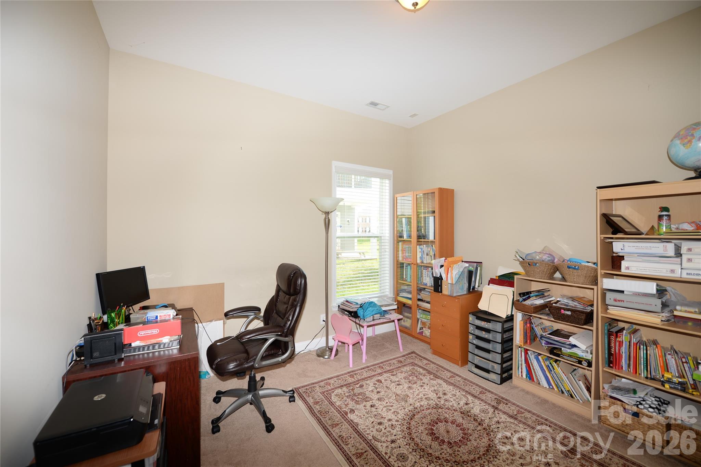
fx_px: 273
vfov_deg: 81.2
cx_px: 350
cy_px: 234
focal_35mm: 14
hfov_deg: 104.3
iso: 100
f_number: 4
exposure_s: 1/60
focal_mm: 14
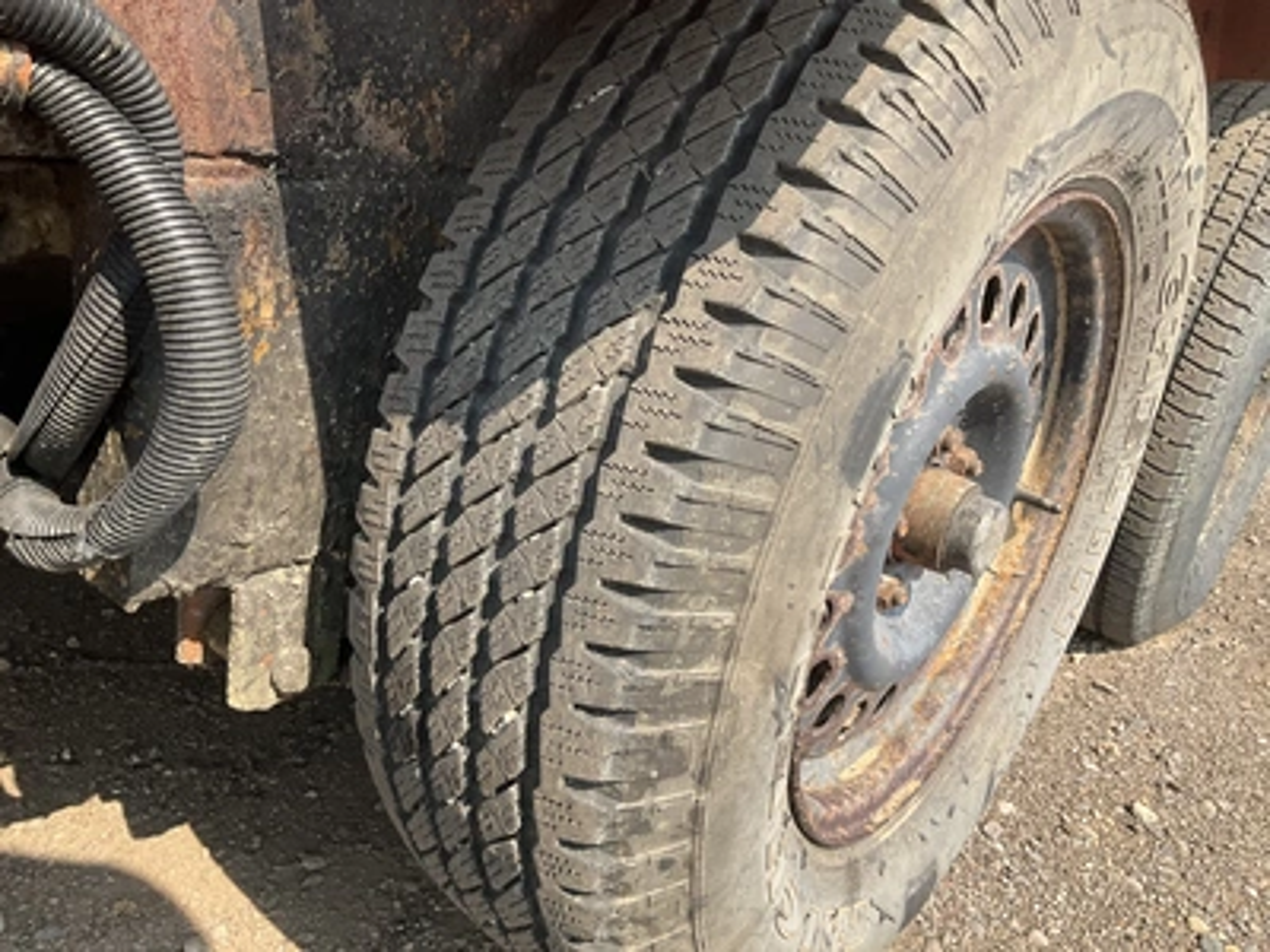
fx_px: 1064
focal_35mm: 29
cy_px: 476
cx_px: 635
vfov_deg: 48.2
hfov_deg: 61.7
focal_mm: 3
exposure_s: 1/593
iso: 25
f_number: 1.8
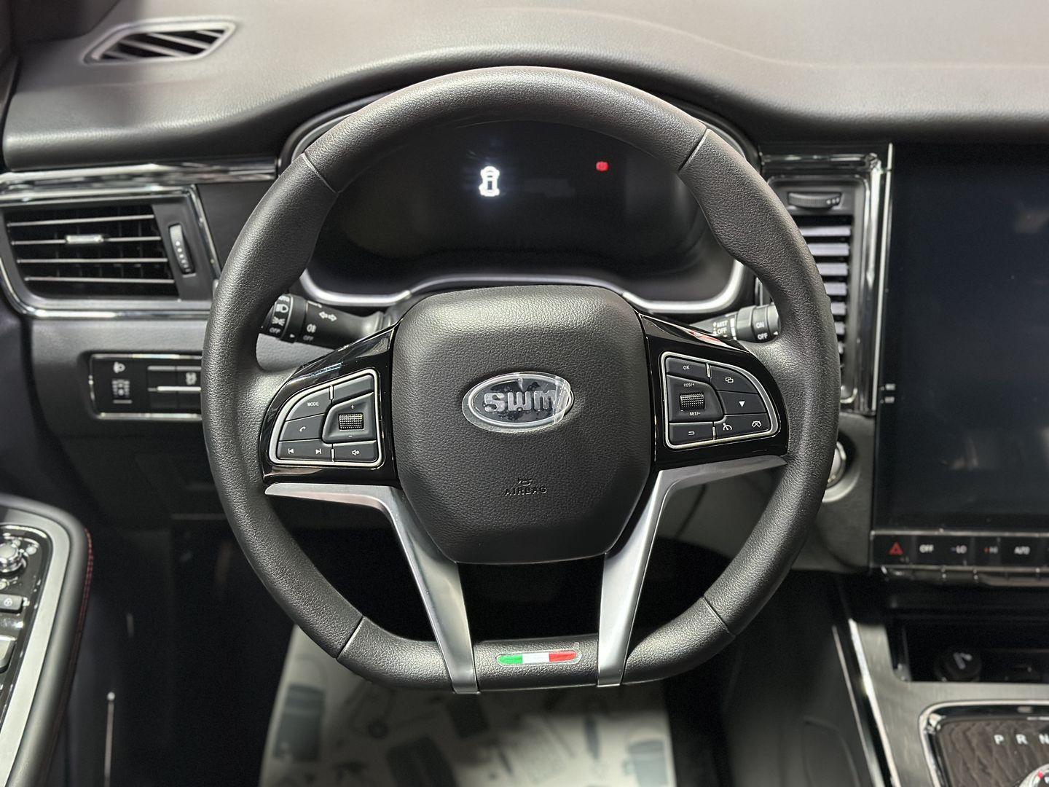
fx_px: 1455
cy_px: 394
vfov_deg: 30.3
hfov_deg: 39.7
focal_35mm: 48
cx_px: 524
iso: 640
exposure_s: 1/33
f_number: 1.78
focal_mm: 6.86
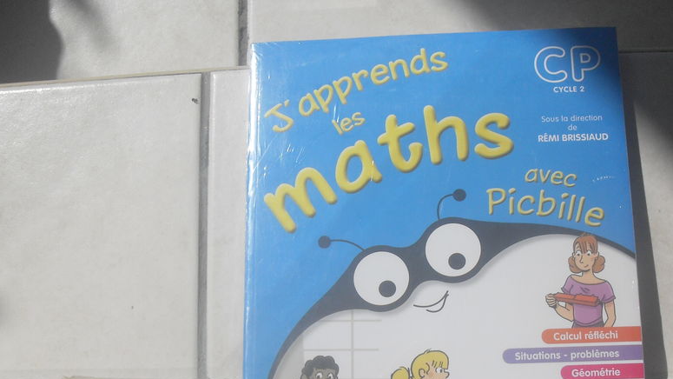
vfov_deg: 22.6
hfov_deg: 39.6
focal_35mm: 52
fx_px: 928
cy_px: 319
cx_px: 427
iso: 80
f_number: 8.9
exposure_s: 1/350
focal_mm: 6.3
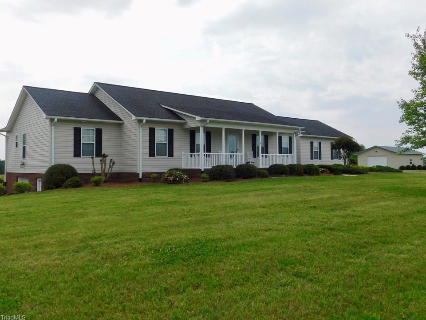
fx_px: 394
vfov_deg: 44.1
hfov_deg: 56.8
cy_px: 151
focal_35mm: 32
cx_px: 221
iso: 125
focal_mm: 5.3
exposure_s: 1/500
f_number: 6.4
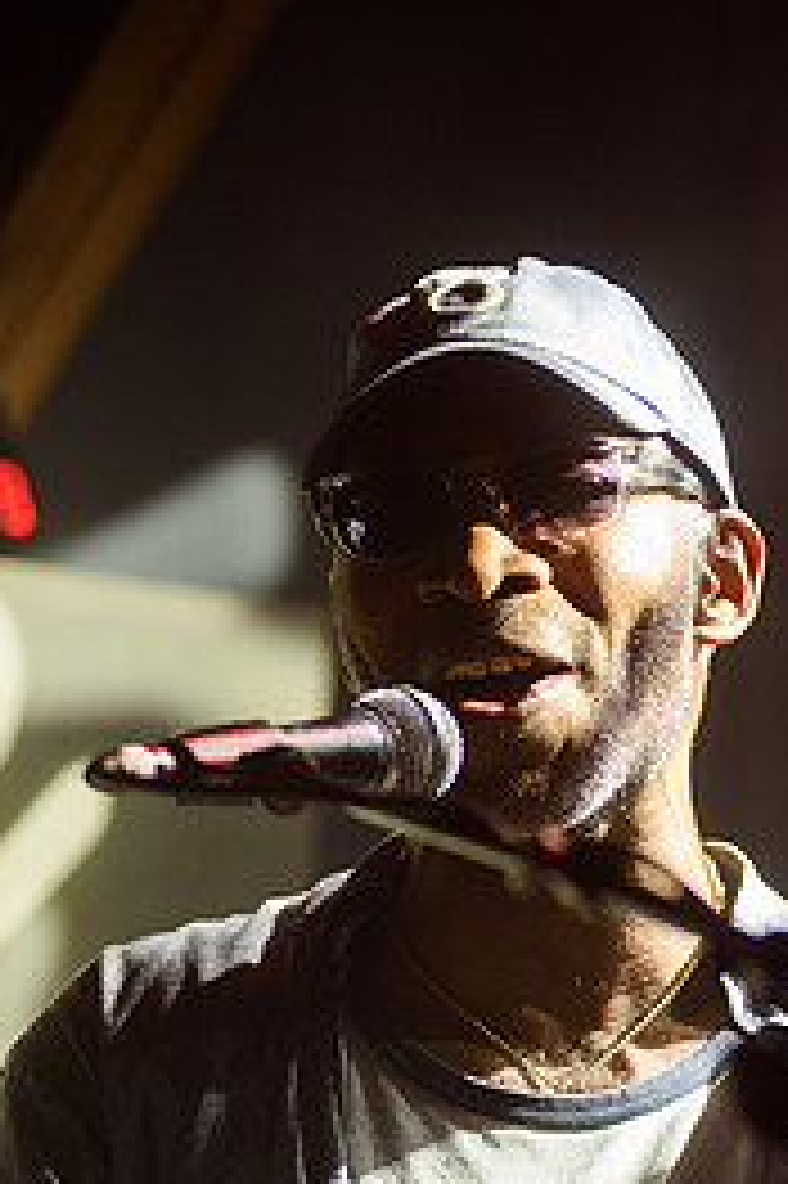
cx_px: 486
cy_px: 869
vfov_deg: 8.3
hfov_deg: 5.5
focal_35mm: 248
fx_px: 8153
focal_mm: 145
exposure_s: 1/500
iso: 3200
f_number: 3.2
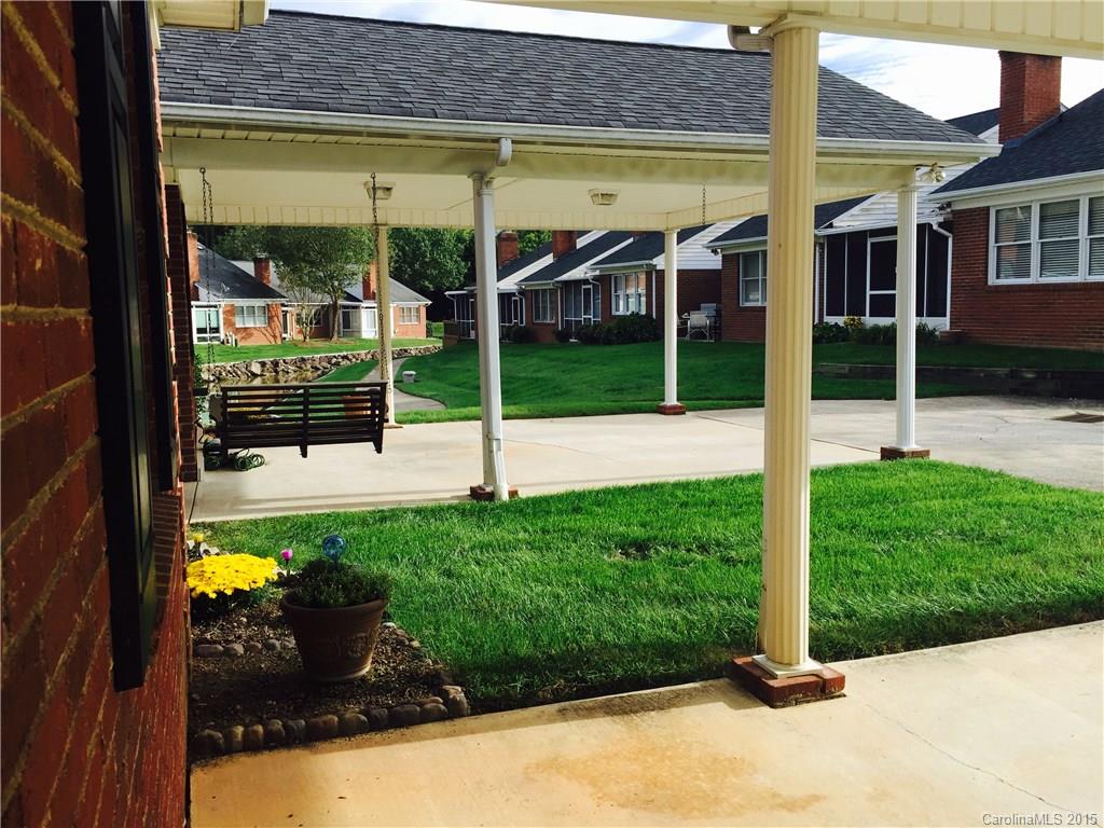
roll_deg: -0.8
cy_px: 414
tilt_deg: -6.6
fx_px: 925
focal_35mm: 29
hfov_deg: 61.7
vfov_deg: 48.2
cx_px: 552
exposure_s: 1/920
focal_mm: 4.15
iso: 32
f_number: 2.2
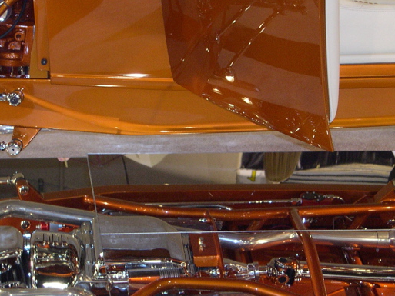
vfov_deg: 12.3
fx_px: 1370
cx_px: 239
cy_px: 178
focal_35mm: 120
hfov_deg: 16.4
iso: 301
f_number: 4
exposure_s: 1/60
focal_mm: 16.3
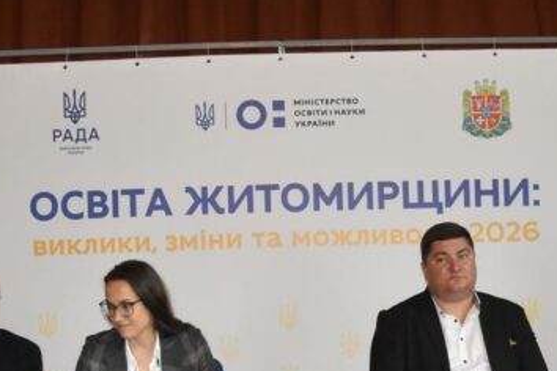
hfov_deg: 25.9
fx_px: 1207
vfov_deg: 17.1
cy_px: 378
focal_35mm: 78
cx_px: 352
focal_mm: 18
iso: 1600
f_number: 3.5
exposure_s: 1/80
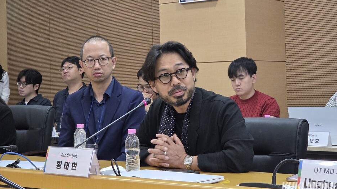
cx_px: 168
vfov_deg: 15.9
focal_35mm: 76
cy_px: 68
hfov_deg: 27.9
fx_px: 679
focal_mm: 7
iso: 400
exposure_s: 1/120
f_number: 2.4
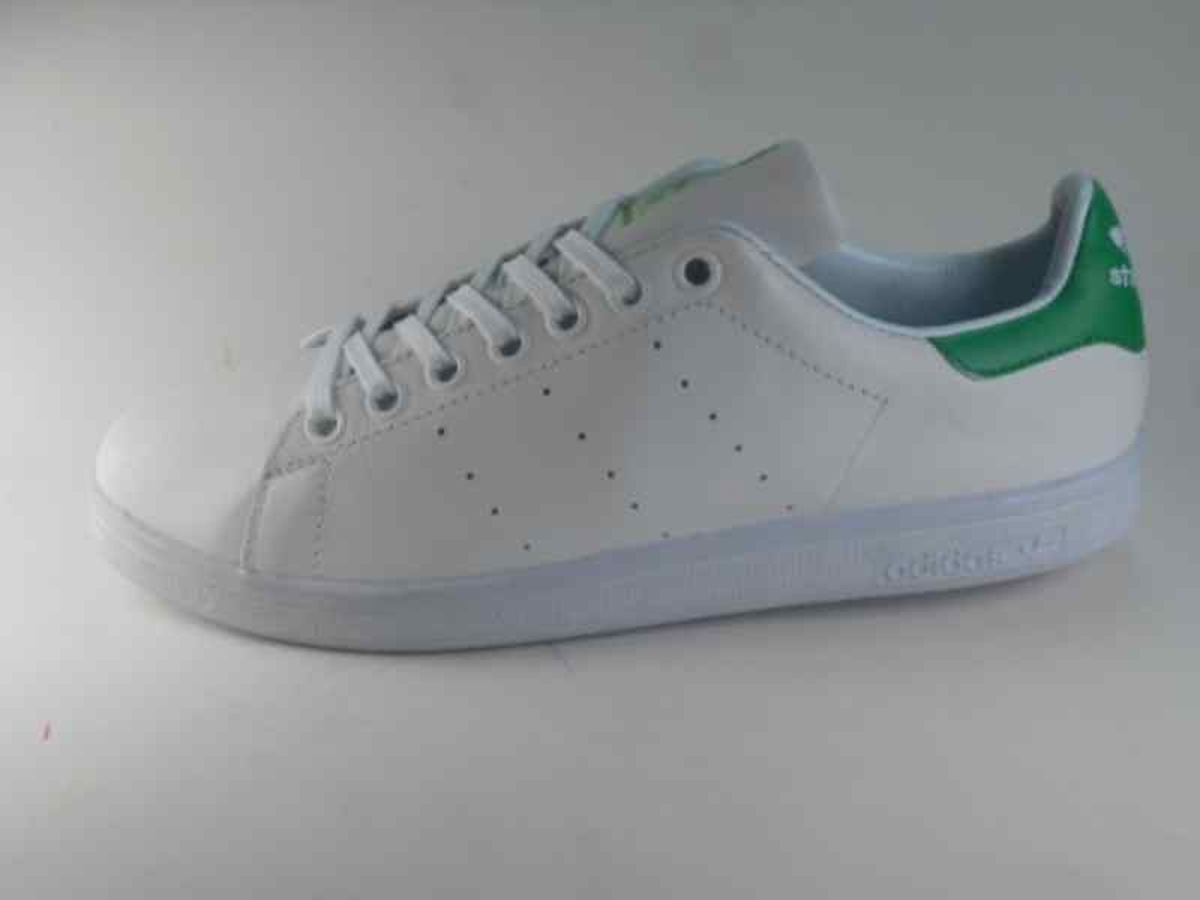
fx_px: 1525
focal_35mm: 44
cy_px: 450
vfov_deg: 32.9
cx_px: 600
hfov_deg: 42.9
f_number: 4.5
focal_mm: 7.8
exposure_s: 1/250
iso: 80
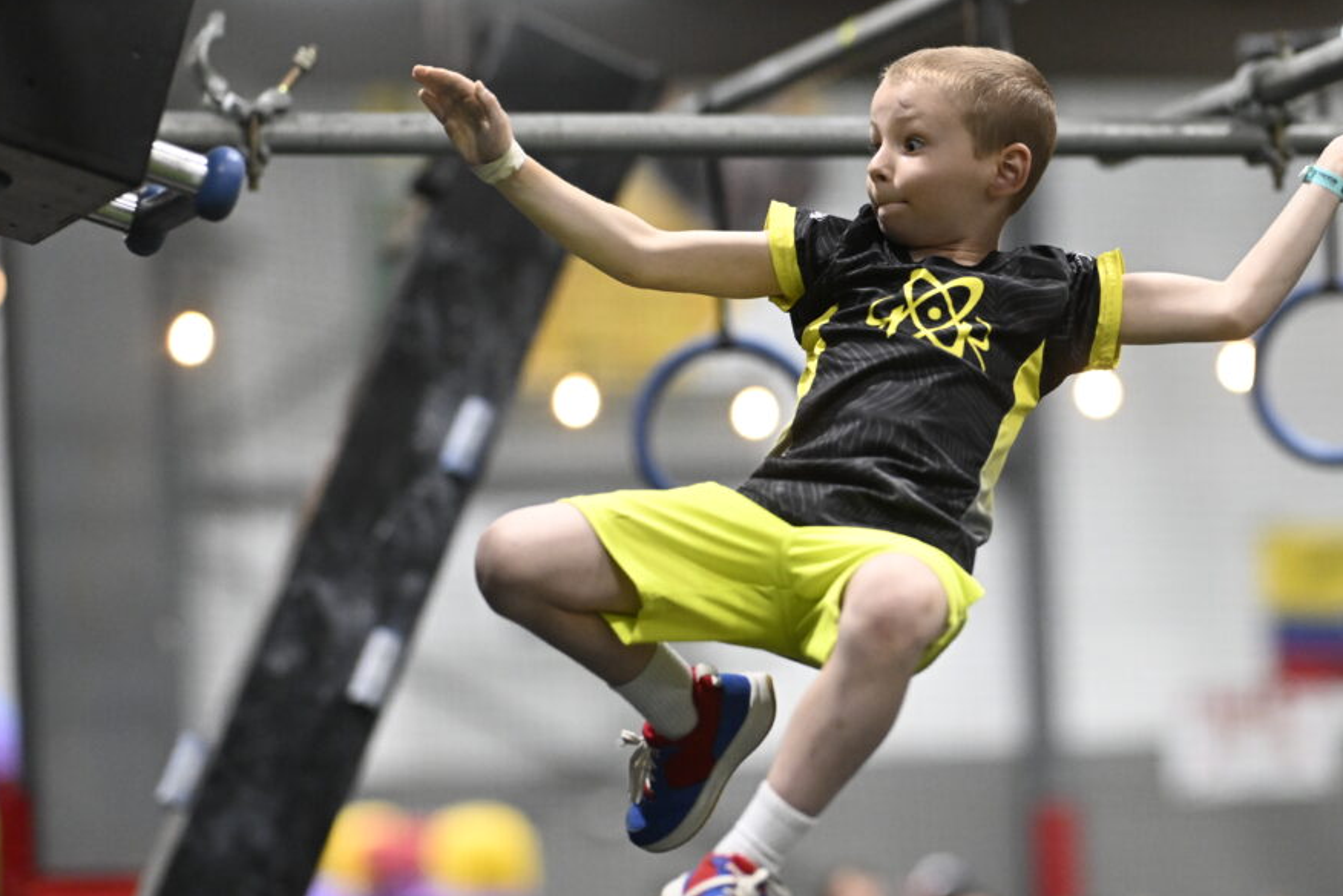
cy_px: 532
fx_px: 5558
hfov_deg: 13.8
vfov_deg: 9.2
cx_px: 914
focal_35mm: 149
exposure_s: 1/1250
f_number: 1.4
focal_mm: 85
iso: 3200
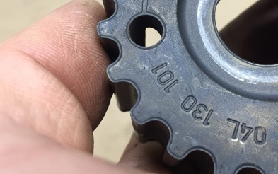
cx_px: 161
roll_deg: +18.1
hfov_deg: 40.2
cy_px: 57
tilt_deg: -38.2
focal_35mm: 50
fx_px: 379
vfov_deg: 25.7
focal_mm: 4.15
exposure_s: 1/33
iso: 100
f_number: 2.2
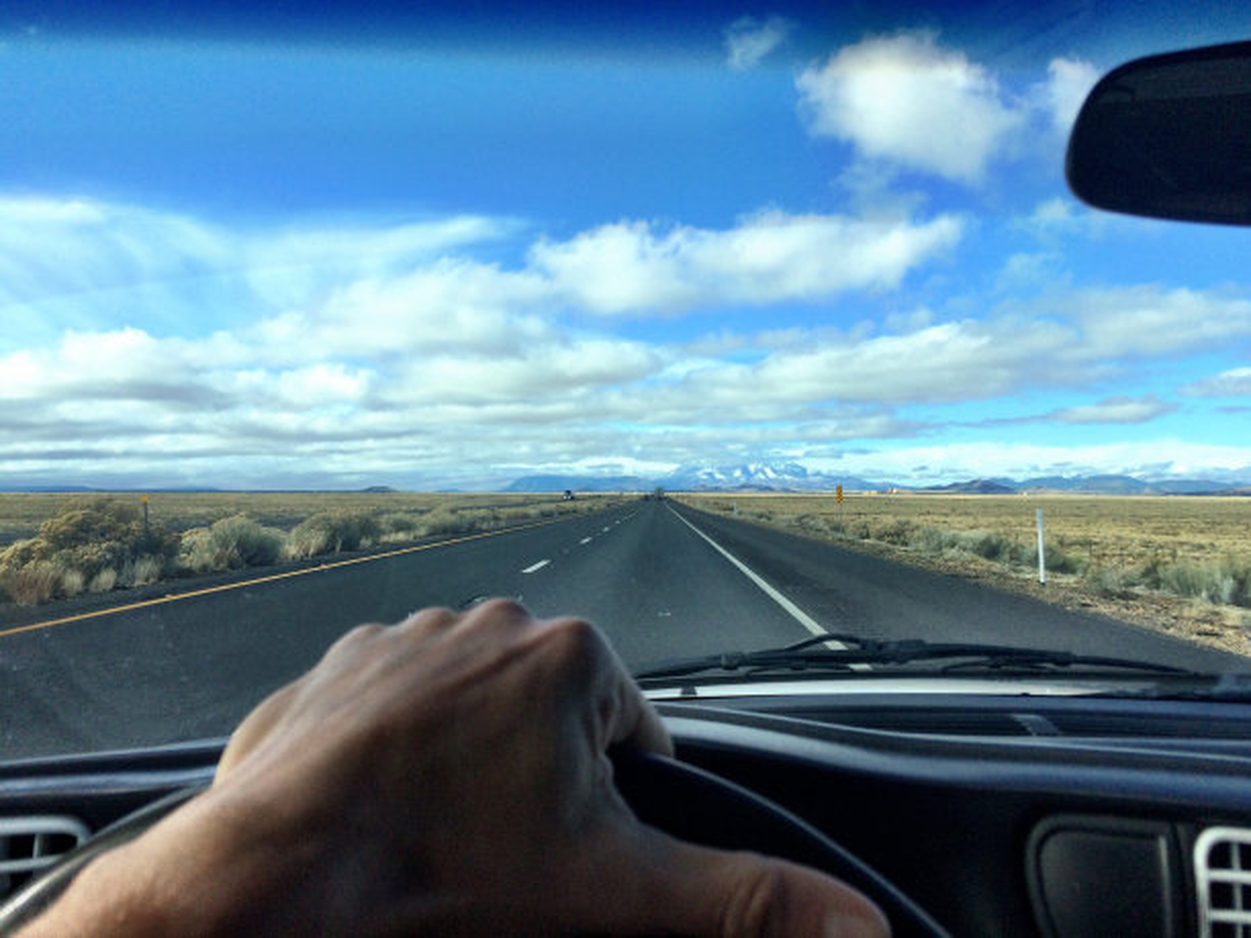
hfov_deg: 61.7
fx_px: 1048
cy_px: 469
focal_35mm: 29
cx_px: 626
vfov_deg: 48.2
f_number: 2.2
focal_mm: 4.15
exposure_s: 1/1580
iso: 32
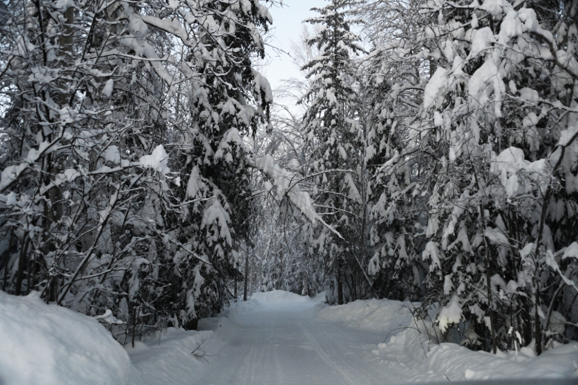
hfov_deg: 54.5
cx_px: 289
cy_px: 192
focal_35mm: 35
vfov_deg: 37.8
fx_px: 562
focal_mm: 35
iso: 1250
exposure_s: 1/640
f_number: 3.8
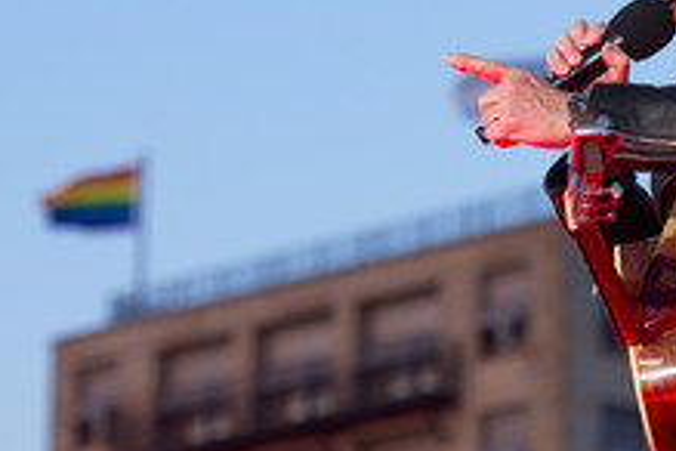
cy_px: 204
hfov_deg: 11.5
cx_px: 690
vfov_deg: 7.8
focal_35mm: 177
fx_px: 3323
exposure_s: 1/320
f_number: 4
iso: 400
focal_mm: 86
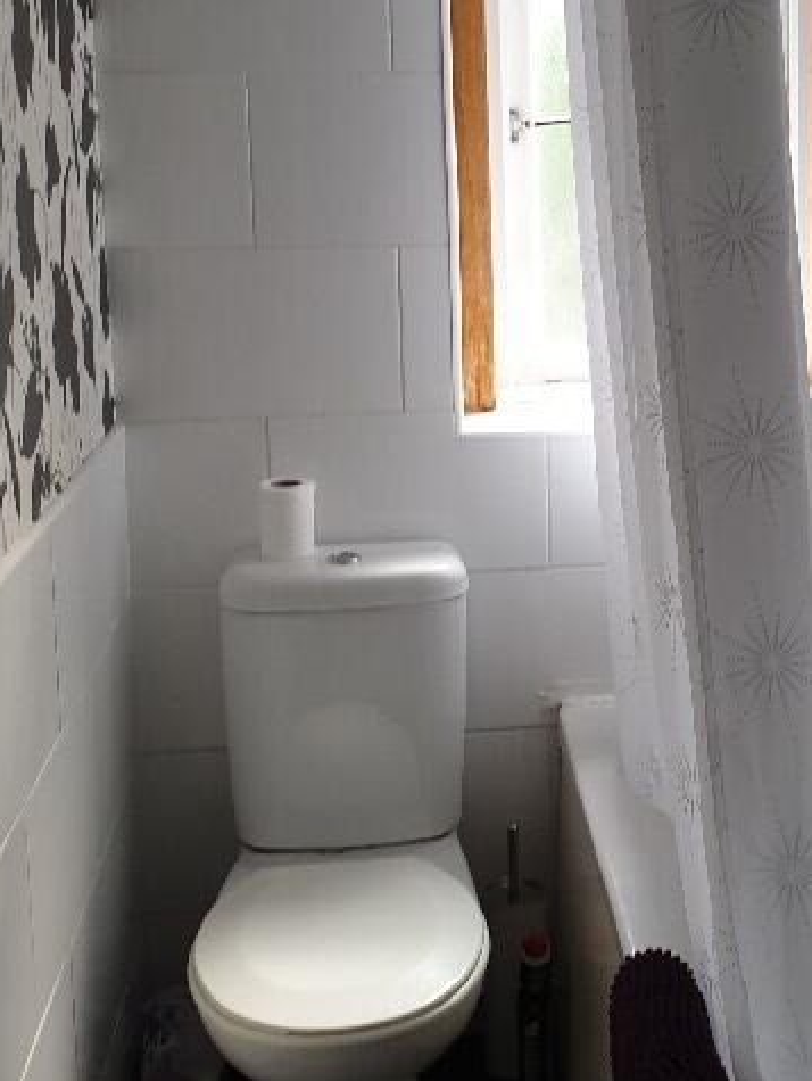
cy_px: 344
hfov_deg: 25.6
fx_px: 1749
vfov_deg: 34.0
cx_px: 671
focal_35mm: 56
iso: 80
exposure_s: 1/50
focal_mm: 4.3
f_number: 2.4
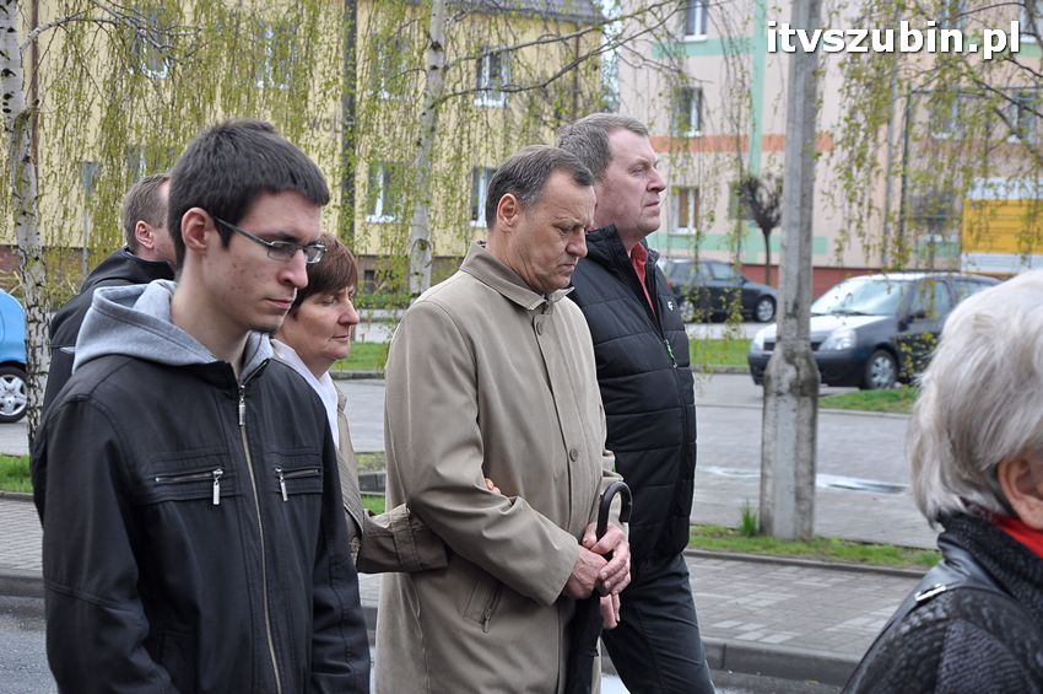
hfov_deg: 26.0
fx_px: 2258
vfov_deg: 17.5
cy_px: 347
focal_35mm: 78
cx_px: 522
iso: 320
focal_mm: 52
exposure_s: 1/250
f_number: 8
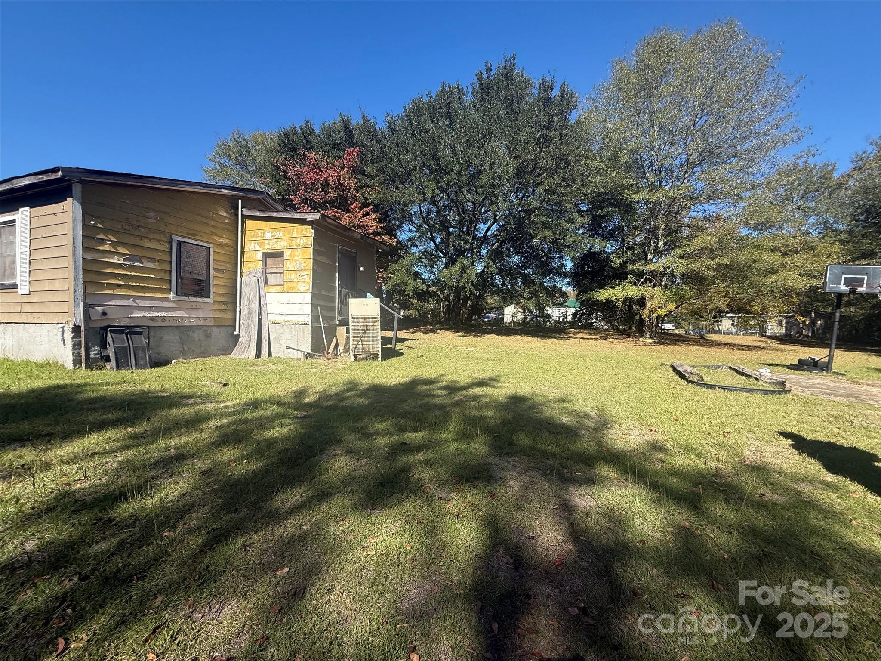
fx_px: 356
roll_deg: +0.2
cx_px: 440
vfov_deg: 85.7
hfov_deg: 102.1
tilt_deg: -1.1
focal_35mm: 14
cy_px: 330
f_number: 2.2
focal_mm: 2.22
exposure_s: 1/1572
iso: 64
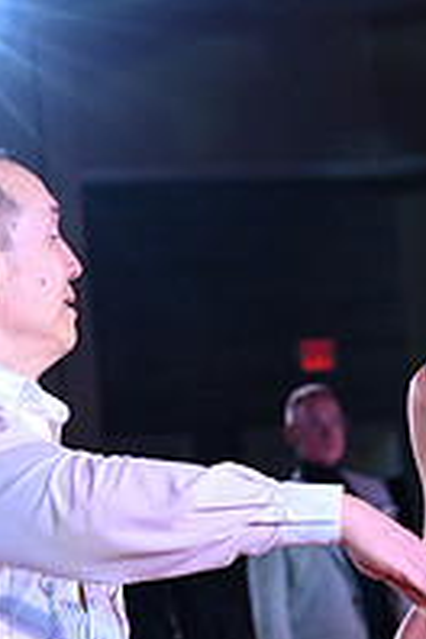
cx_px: 357
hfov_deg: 4.5
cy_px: 826
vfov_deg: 6.7
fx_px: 5449
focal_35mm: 307
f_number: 6.3
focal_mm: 105
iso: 5000
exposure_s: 1/320
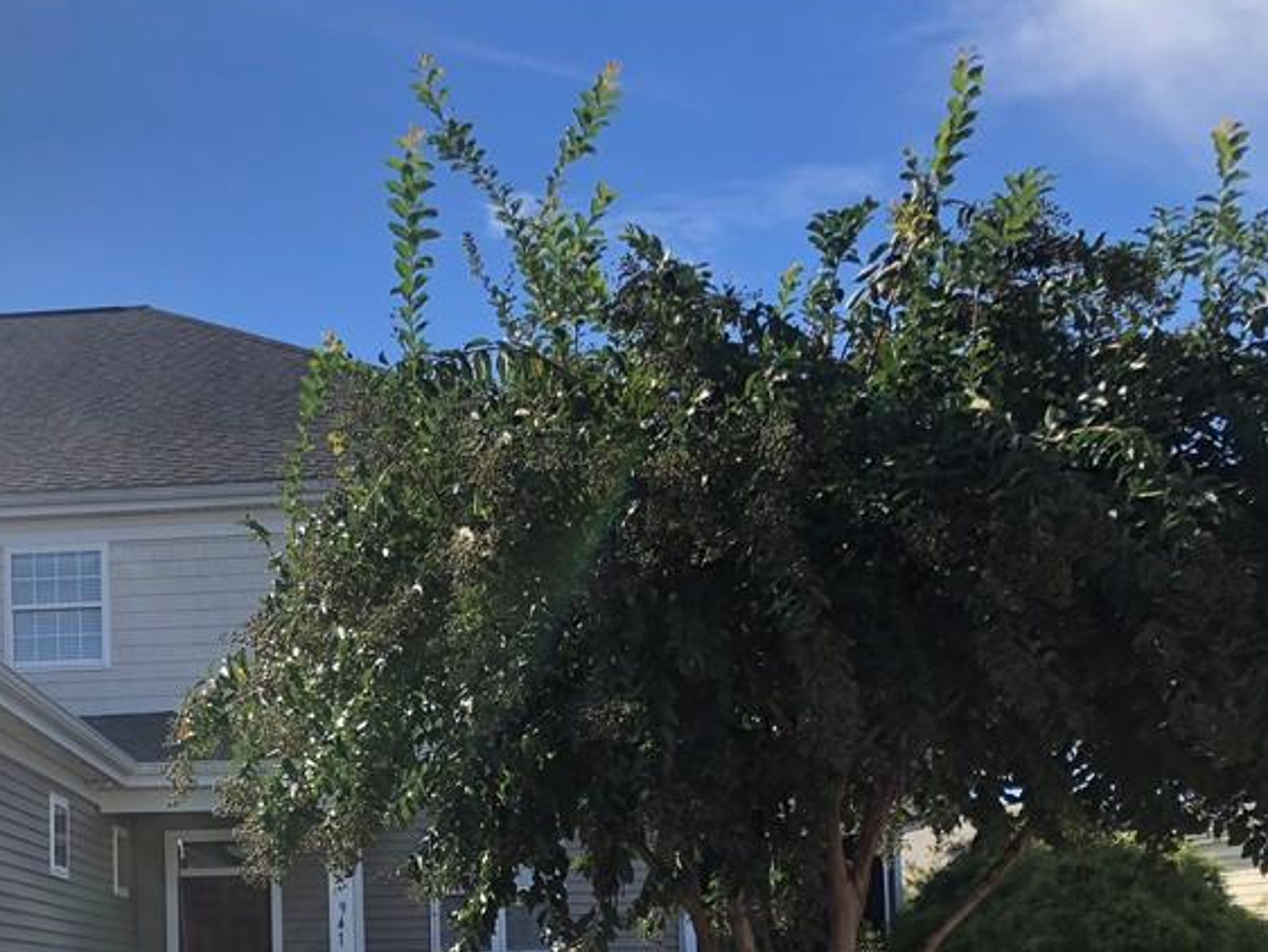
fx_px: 1869
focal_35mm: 51
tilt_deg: +3.9
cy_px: 848
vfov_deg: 27.6
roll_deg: +1.4
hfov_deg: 36.2
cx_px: 246
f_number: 1.8
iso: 20
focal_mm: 3.99
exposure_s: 1/979
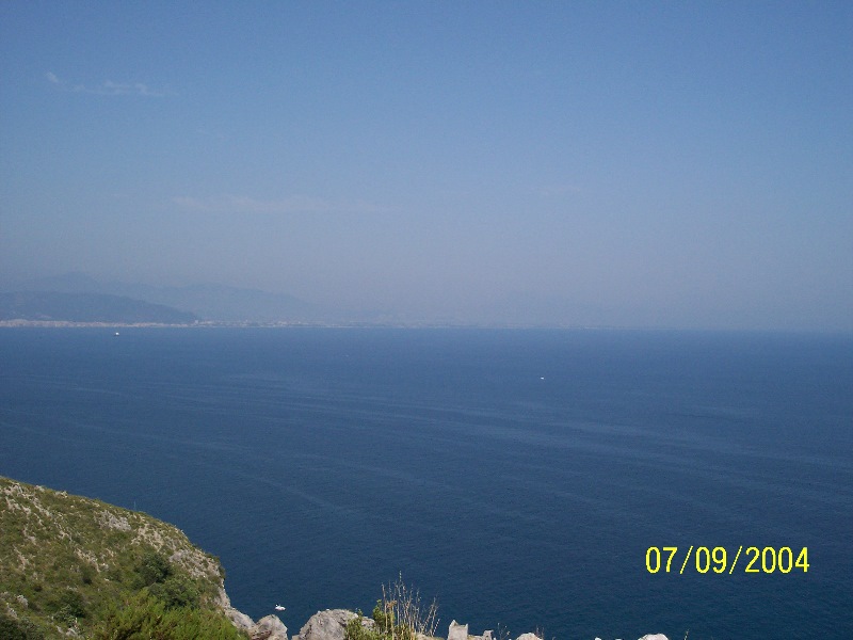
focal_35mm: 38
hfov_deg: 49.0
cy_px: 320
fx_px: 936
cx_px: 426
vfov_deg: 37.7
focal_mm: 8
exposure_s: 1/1000
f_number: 4.8
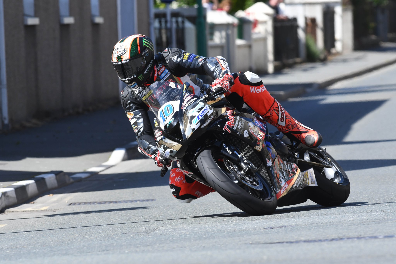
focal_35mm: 450
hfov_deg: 4.6
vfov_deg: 3.1
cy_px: 132
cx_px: 198
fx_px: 4949
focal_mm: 300
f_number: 9
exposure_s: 1/1250
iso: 800
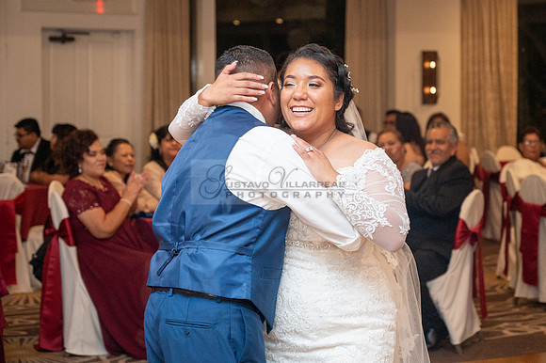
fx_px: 1301
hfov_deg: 23.7
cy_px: 140
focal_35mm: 86
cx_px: 335
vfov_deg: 15.9
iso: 2500
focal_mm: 70
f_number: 4
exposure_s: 1/160
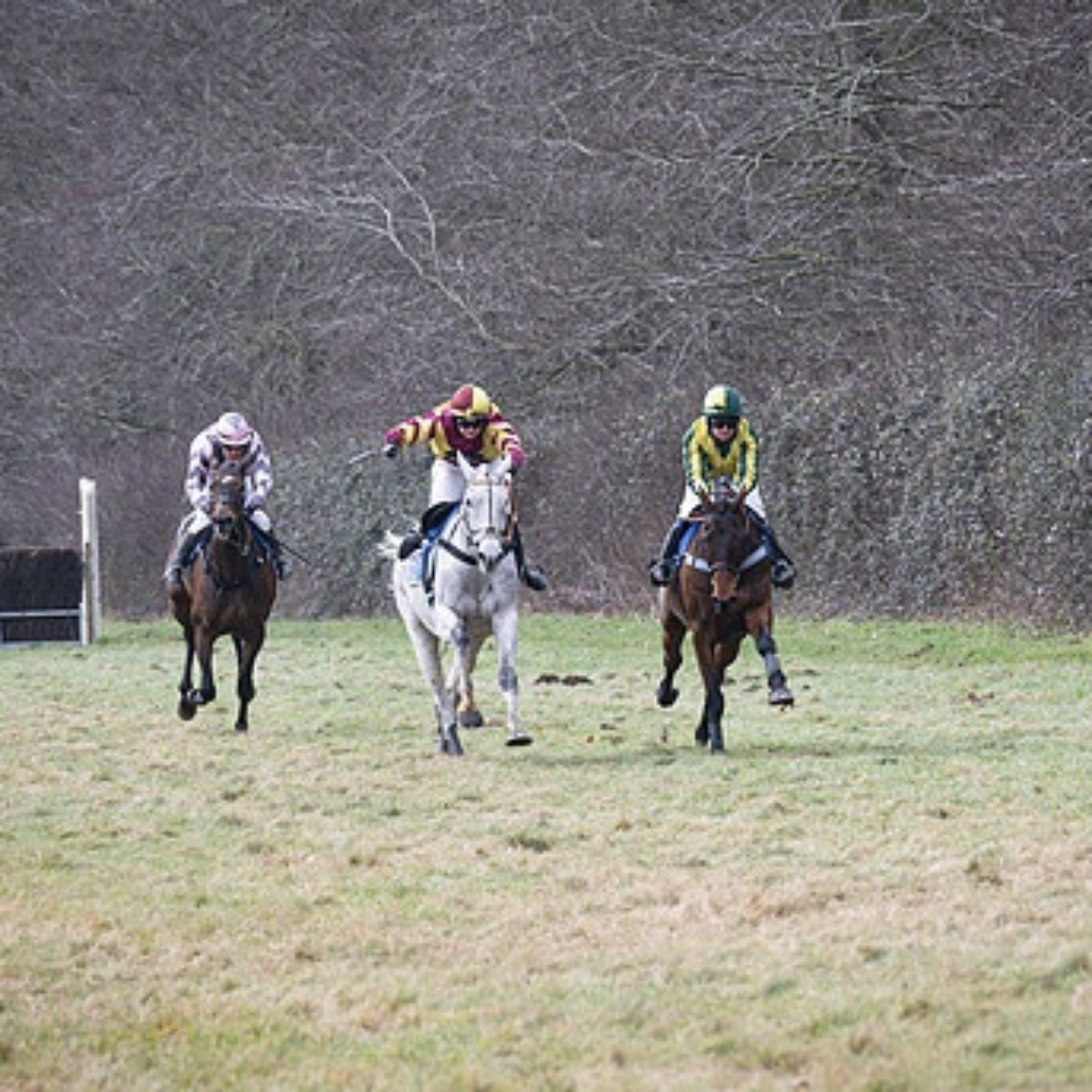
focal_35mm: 362
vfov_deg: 4.8
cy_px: 536
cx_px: 636
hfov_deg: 4.8
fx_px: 12920
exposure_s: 1/1000
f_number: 5
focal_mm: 145
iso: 400
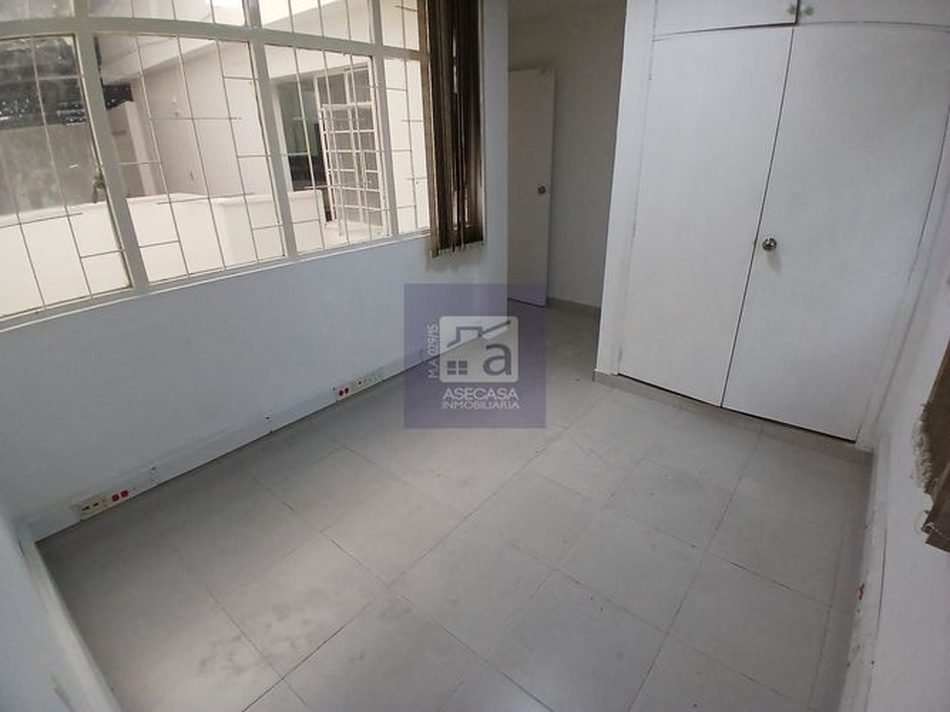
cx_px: 475
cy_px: 356
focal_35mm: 17
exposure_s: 1/40
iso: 80
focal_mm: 1.4
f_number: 2.2
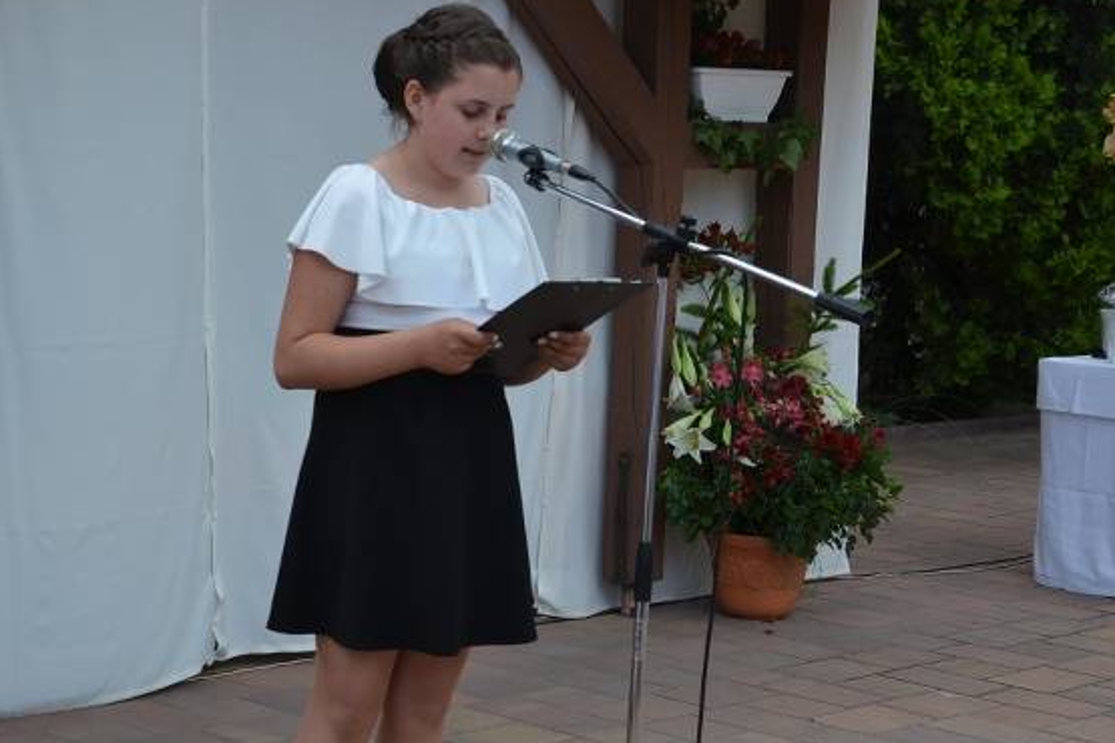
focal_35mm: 76
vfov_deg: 18.0
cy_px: 481
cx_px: 378
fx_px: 2345
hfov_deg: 26.6
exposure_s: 1/125
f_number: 5.6
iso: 160
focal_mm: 35
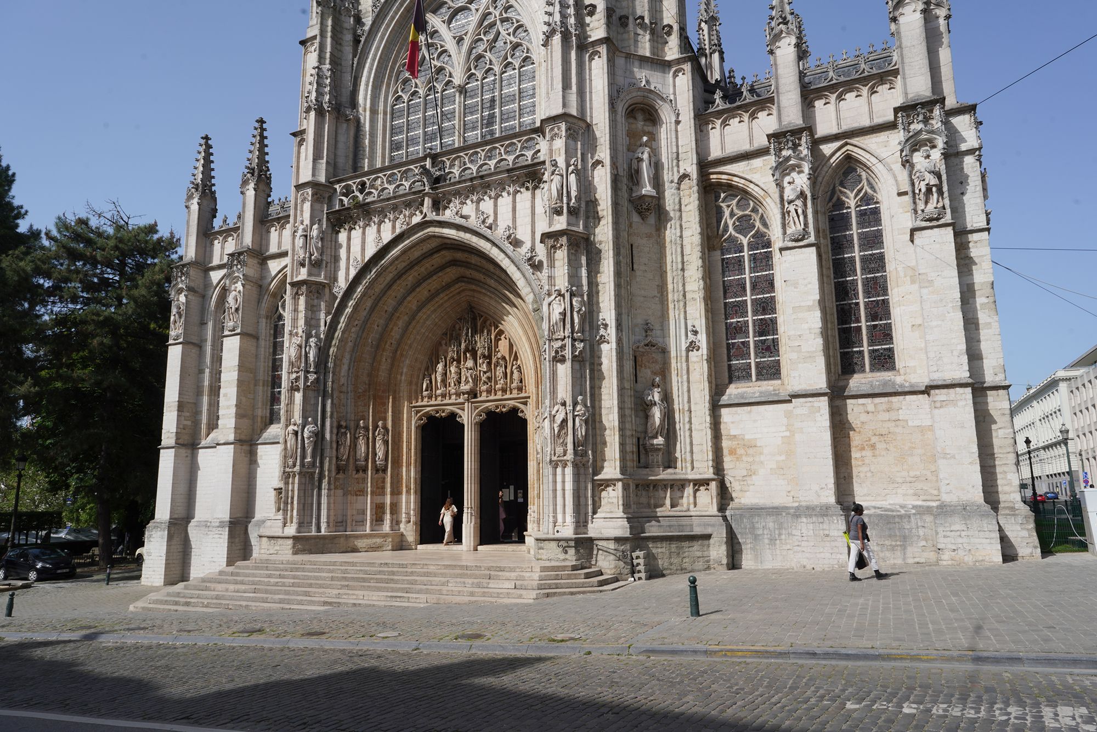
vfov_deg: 53.1
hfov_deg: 73.7
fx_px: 731
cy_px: 366
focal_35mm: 24
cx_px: 548
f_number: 16
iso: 100
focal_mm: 24
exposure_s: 1/100
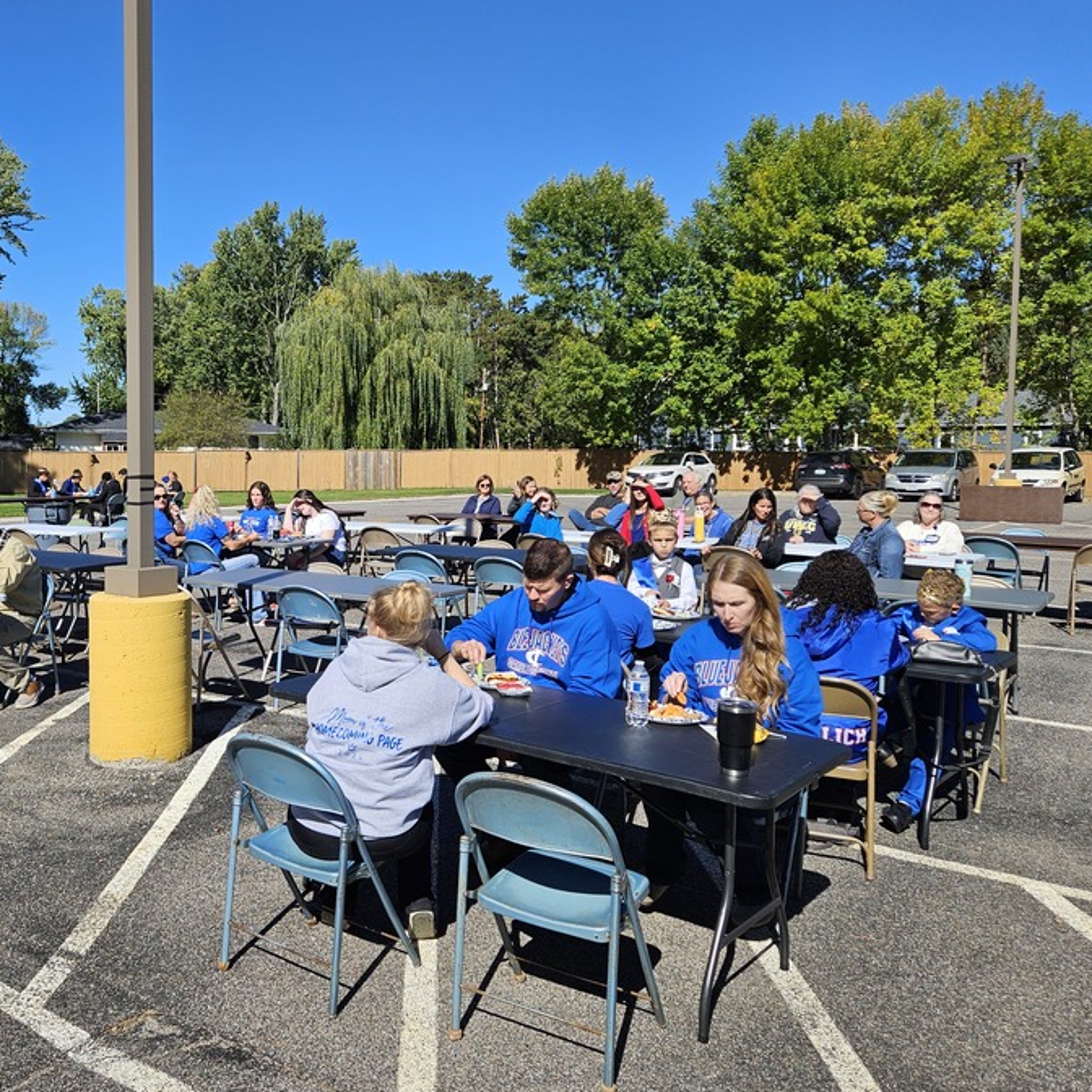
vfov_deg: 52.5
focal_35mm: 31
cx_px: 310
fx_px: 1106
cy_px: 510
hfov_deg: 50.9
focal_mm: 5.4
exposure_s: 1/2352
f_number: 1.8
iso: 25
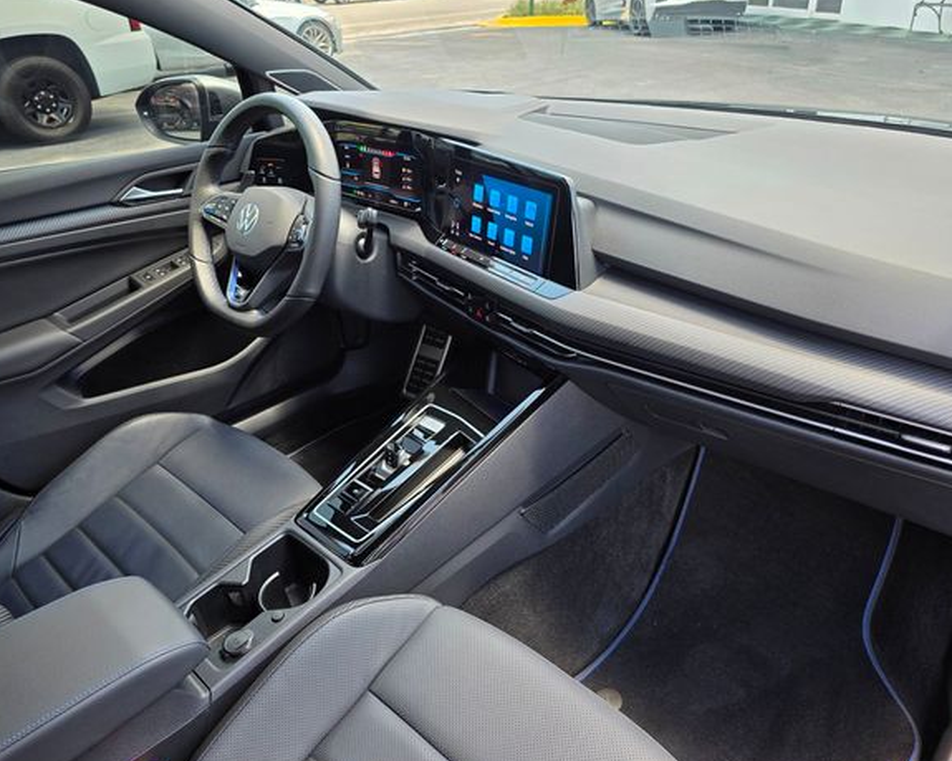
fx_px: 704
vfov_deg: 56.8
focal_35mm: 25
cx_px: 488
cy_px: 387
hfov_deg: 68.1
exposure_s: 1/180
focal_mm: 6.3
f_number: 1.7
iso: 64
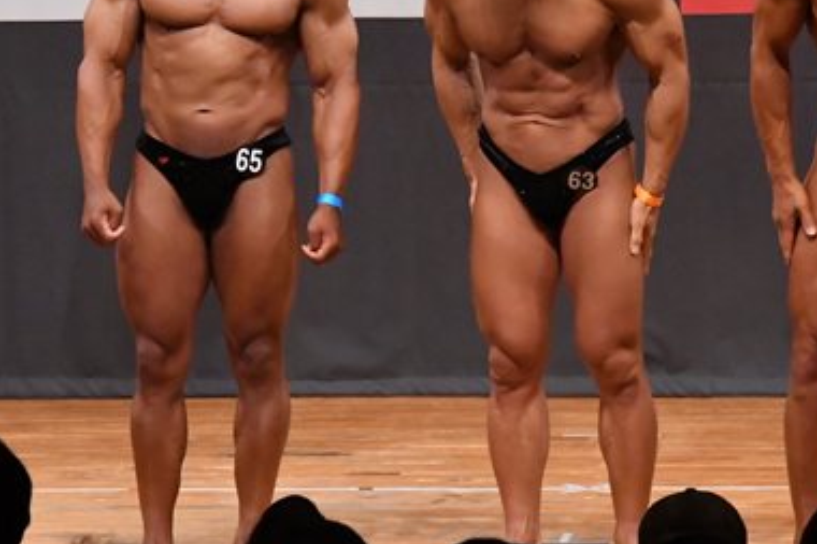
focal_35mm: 459
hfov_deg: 4.5
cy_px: 211
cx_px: 229
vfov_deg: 3.0
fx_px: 10412
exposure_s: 1/400
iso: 7200
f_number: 5.6
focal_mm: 150
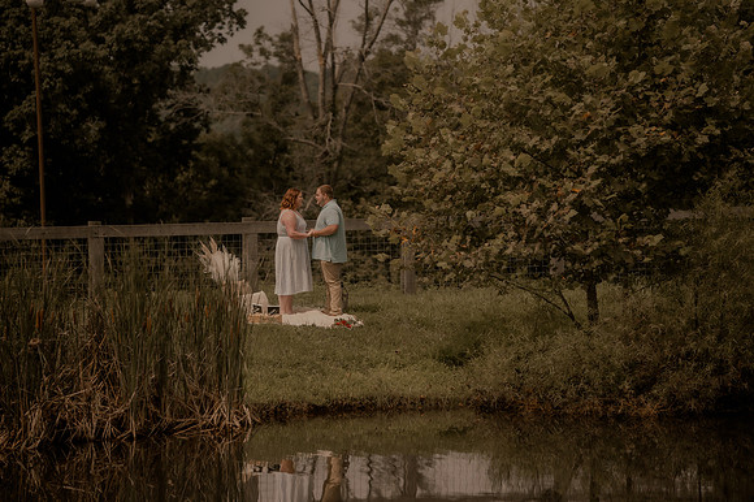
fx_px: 3140
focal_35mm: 150
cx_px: 377
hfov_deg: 13.7
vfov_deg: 9.1
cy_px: 251
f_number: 2.8
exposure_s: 1/1600
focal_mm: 150
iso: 125
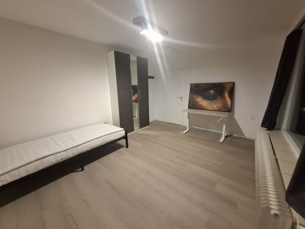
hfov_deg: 106.2
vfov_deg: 89.9
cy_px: 114
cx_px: 152
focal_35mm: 13
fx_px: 115
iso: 250
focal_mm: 1.74
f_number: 2.2
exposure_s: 1/25
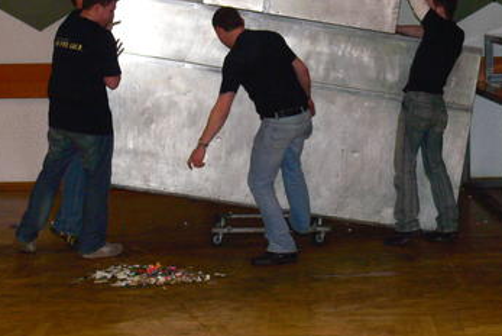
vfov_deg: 12.9
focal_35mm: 106
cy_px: 116
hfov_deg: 19.3
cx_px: 285
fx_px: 1479
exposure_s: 1/30
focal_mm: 15.8
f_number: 3.2
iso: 250
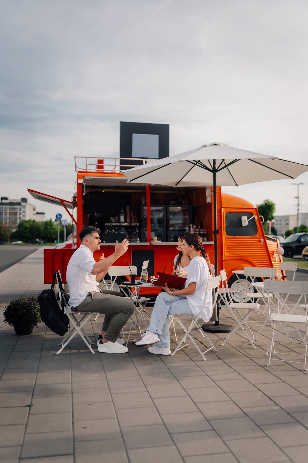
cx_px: 154
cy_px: 232
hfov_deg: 37.9
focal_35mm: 35
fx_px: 449
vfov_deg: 54.4
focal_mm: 35
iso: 125
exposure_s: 1/3200
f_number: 1.8
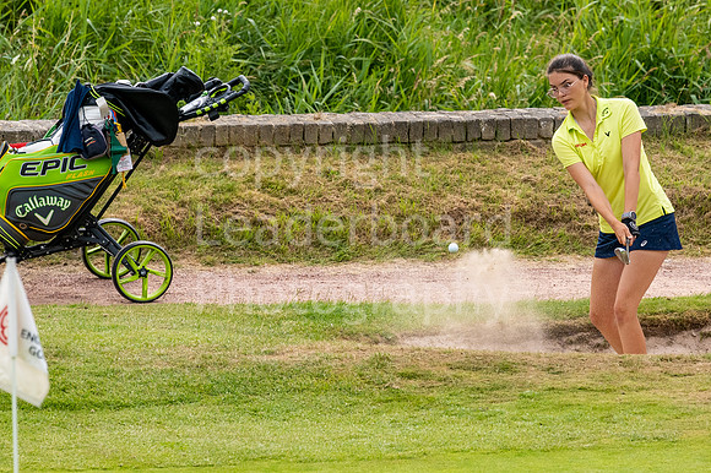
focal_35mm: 506
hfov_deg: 4.1
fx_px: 9982
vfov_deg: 2.7
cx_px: 400
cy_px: 207
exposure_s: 1/1600
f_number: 5.6
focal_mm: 300
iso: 320
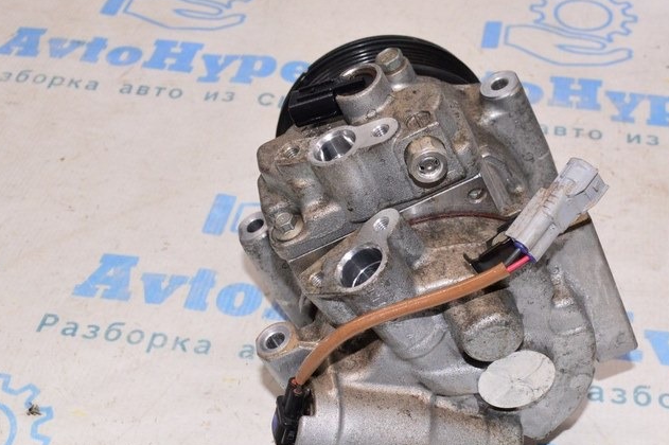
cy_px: 302
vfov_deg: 22.2
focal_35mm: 61
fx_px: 1129
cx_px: 413
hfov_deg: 32.9
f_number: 8
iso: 1600
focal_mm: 25
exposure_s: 1/125
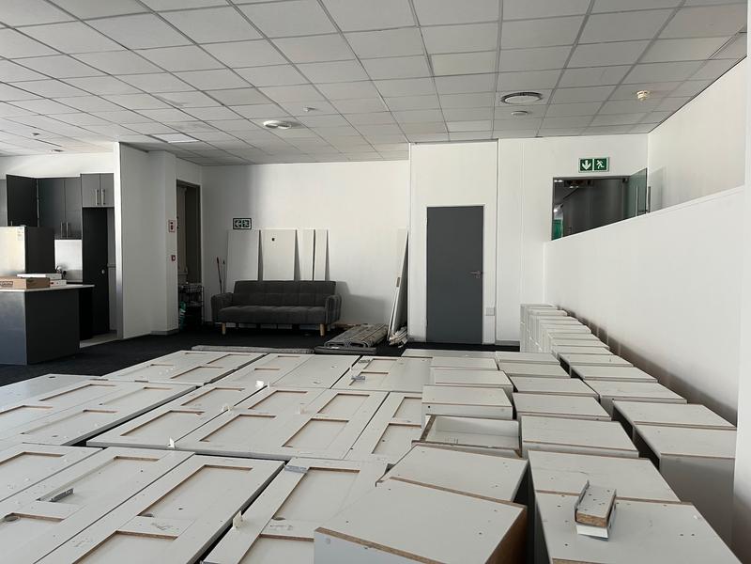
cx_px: 376
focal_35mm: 26
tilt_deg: -3.0
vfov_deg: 53.1
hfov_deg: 67.3
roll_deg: +0.3
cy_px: 282
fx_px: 564
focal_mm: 5.1
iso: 80
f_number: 1.6
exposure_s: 1/50
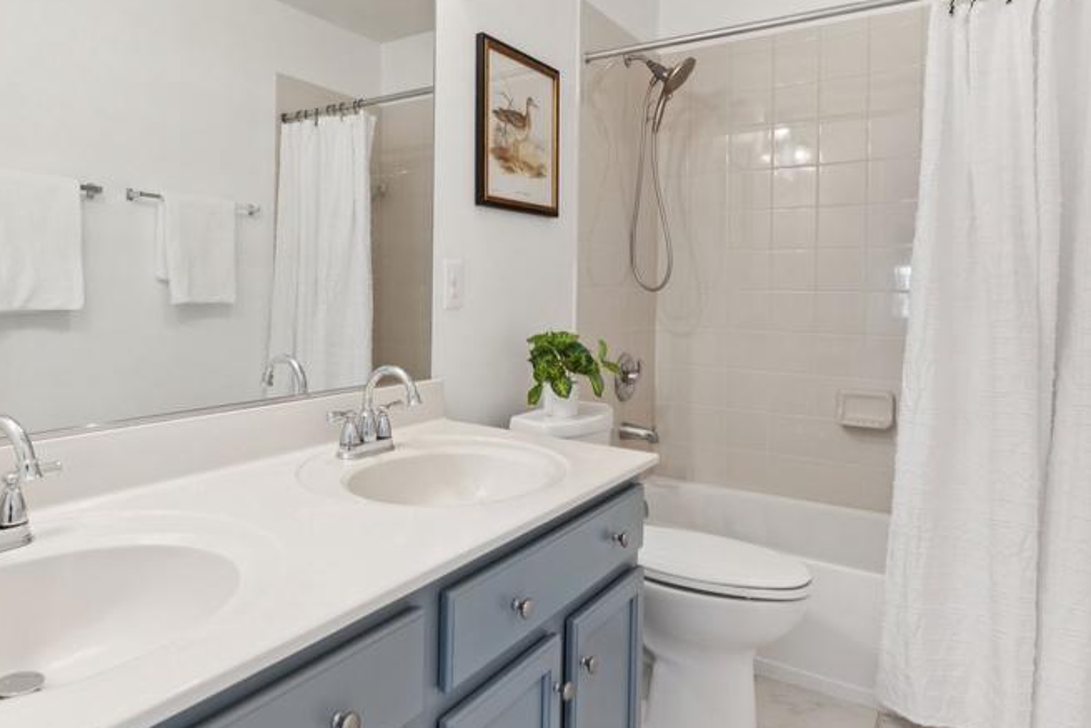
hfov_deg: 69.8
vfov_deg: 51.0
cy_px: 291
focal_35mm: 25
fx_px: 758
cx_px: 380
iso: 400
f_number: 7.1
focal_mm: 16
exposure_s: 1/13
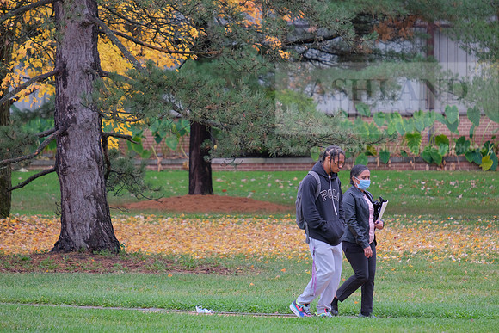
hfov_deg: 6.9
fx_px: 4159
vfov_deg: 4.6
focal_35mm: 300
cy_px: 166
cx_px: 250
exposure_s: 1/320
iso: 1000
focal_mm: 200
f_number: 5.6
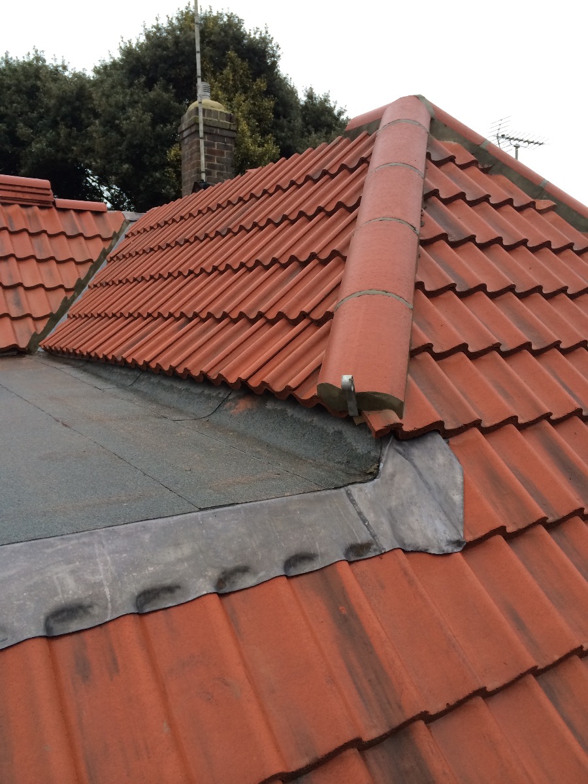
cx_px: 294
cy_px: 392
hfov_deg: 46.8
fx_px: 679
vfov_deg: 60.0
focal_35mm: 30
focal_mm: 4.12
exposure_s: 1/30
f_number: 2.2
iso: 32
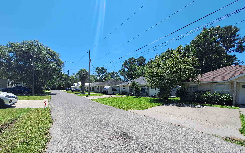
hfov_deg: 105.3
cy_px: 92
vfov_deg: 77.7
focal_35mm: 14
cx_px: 121
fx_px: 93
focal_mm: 1.74
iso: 40
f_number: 2.2
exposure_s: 1/1359
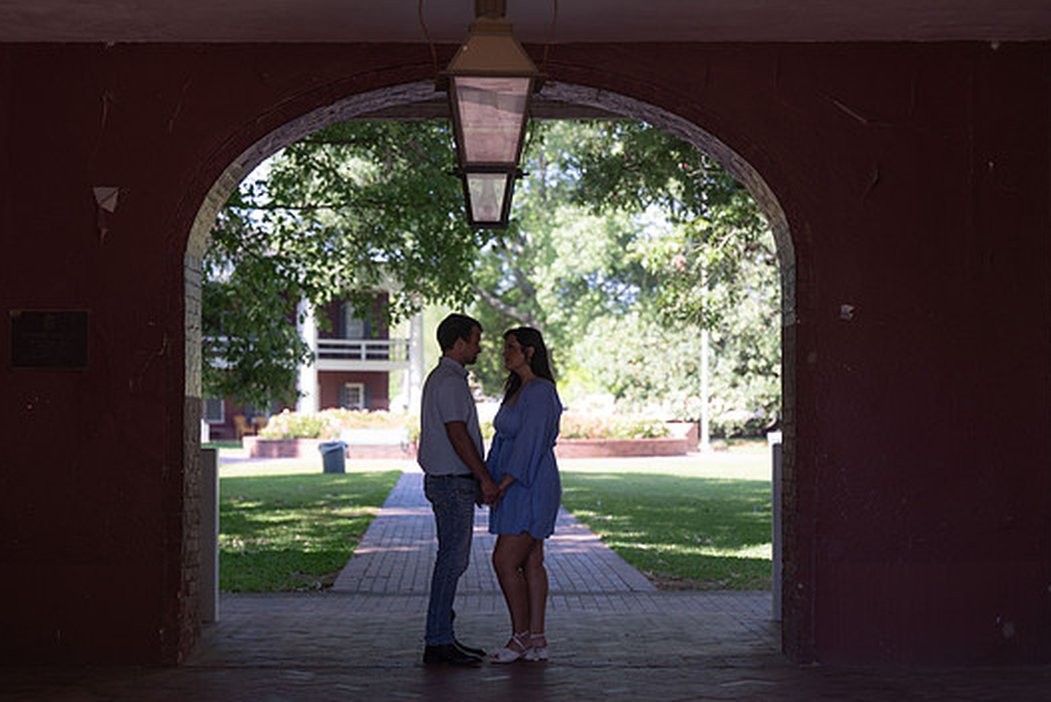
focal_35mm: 77
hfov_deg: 26.3
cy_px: 362
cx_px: 517
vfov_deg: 17.7
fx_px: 2249
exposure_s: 1/250
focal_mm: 70
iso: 100
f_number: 2.8
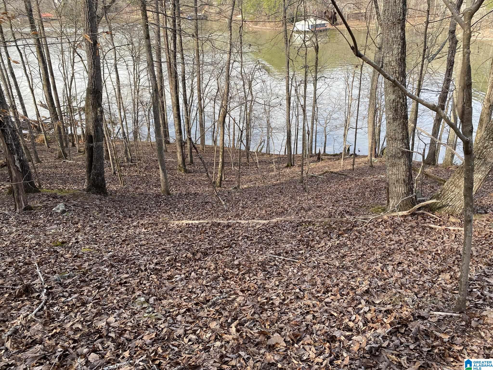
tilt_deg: -29.6
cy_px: 185
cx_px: 246
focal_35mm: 26
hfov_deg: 67.3
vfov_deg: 53.1
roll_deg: +3.2
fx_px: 370
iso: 32
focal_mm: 4.25
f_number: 1.8
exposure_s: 1/359
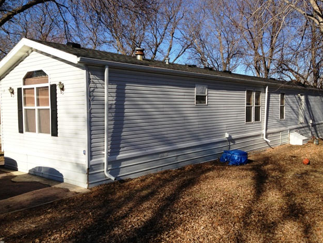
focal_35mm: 34
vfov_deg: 41.8
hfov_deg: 53.9
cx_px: 161
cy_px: 123
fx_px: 317
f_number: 2.4
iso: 50
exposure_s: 1/1808
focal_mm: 4.13
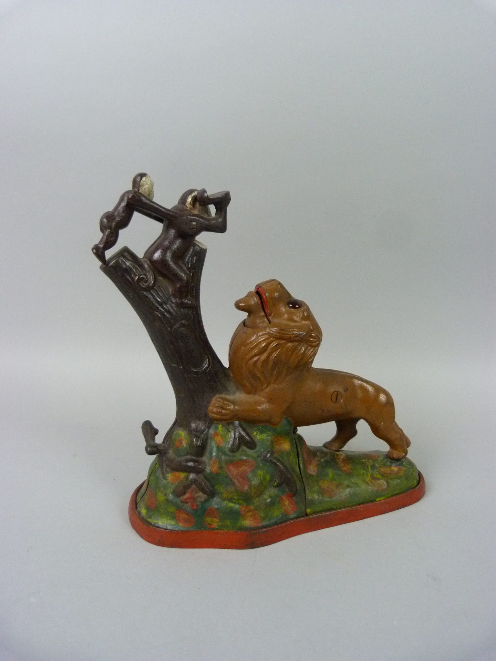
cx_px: 248
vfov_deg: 69.4
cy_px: 330
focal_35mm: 25
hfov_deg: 54.9
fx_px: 478
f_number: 2.8
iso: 400
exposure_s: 1/40
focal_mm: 4.5
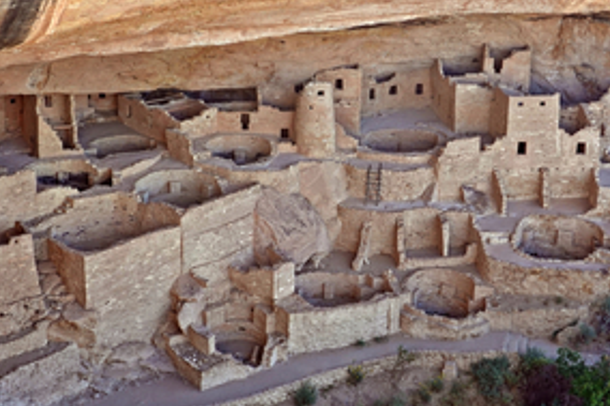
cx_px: 344
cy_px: 192
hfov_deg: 26.3
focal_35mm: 77
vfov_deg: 17.7
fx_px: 1304
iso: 125
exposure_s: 1/100
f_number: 3.5
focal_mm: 14.4
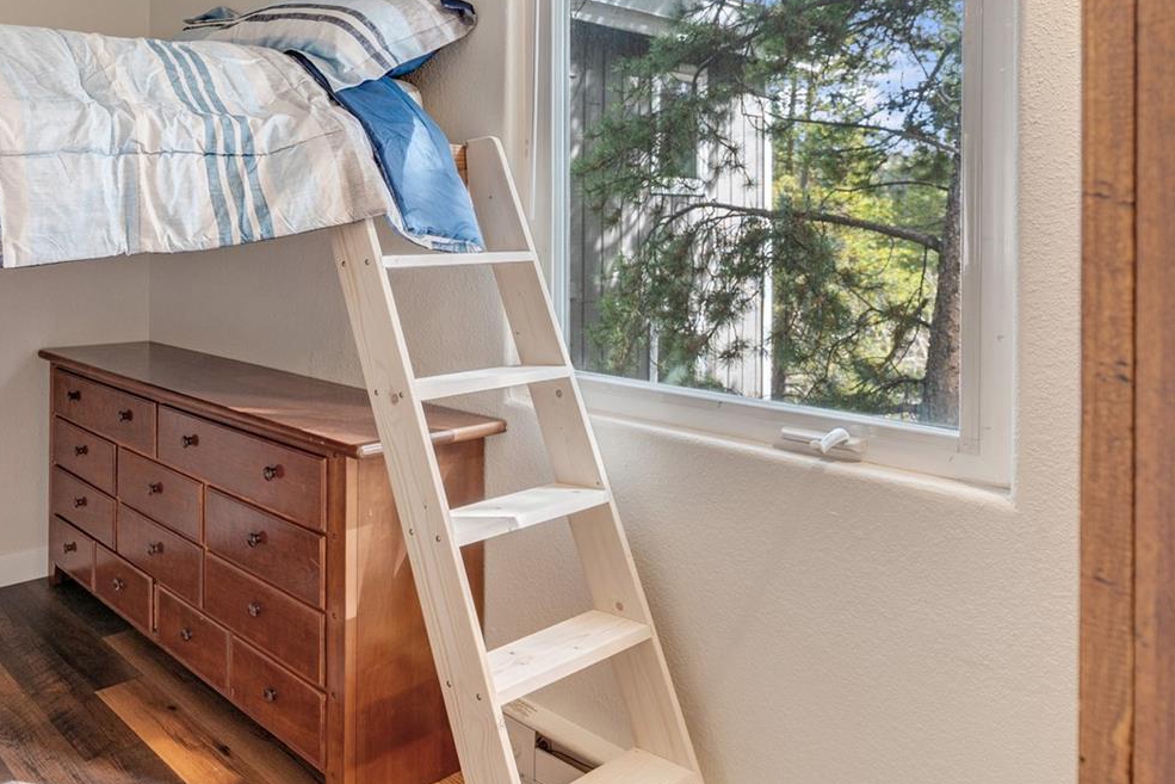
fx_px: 849
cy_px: 280
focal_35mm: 26
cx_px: 249
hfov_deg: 63.9
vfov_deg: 49.0
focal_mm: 16
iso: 400
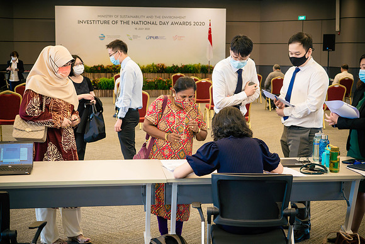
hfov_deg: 34.3
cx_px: 182
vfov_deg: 23.3
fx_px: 591
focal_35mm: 58
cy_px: 122
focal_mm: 27
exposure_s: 1/80
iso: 1000
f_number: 2.8
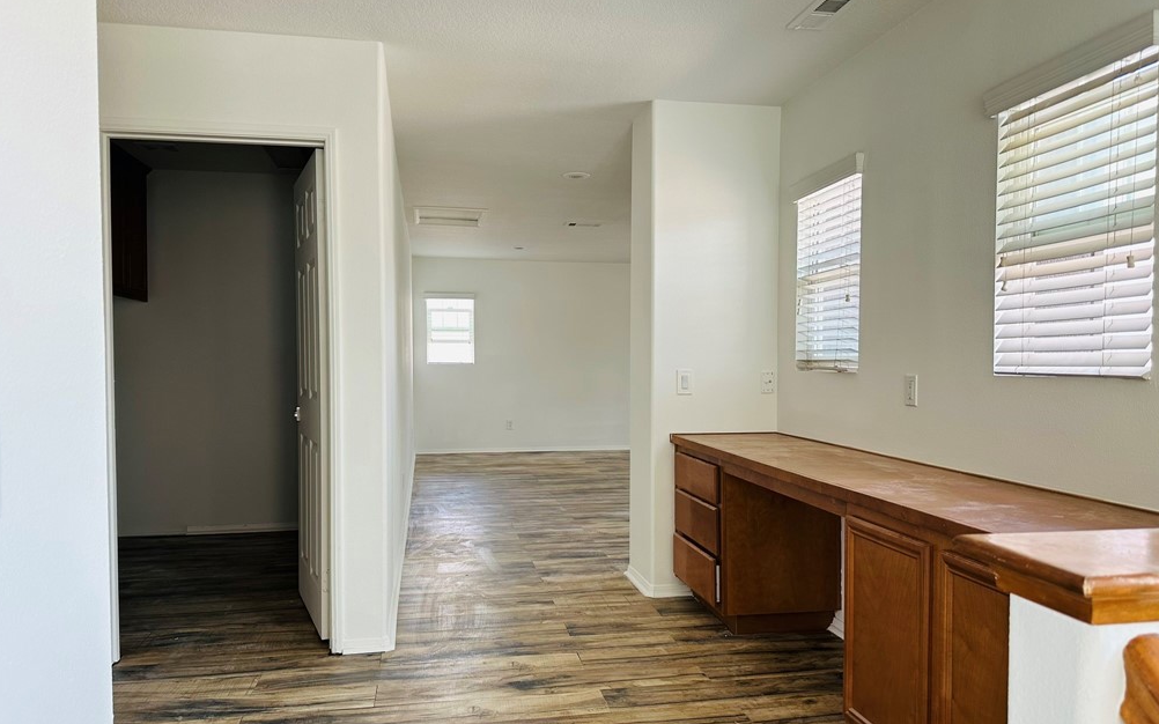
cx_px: 576
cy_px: 392
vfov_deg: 47.5
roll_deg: +0.4
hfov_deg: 70.4
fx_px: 821
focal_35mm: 26
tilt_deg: -1.3
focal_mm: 6.86
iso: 125
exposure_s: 1/121
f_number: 1.78
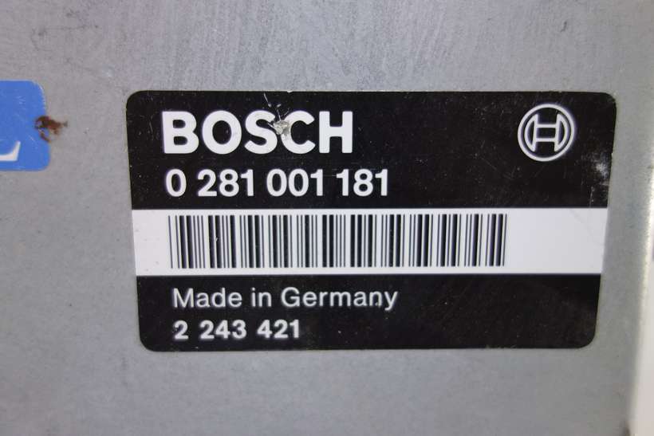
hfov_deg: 65.5
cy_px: 218
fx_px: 509
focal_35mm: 28
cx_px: 327
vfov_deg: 46.4
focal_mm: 10.4
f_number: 2
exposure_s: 1/100
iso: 125
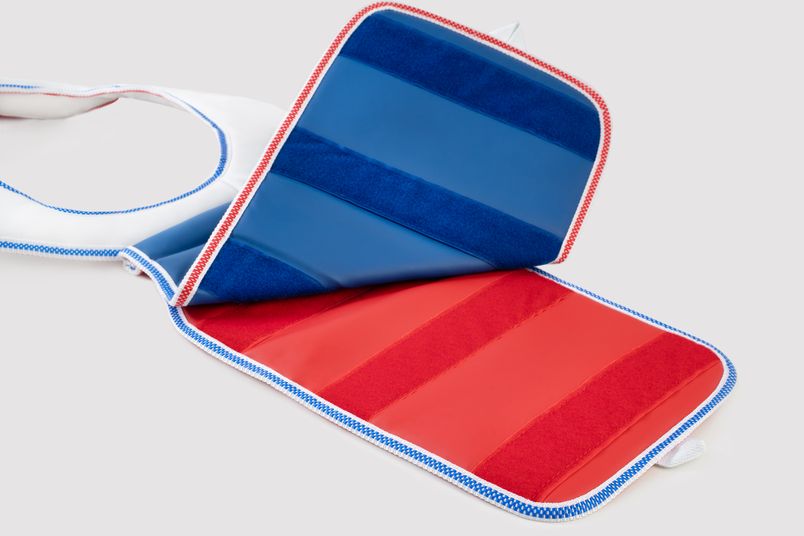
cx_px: 402
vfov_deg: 22.3
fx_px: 1362
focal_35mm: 61
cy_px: 268
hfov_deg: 32.9
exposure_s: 1/125
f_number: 16
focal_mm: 61
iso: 100
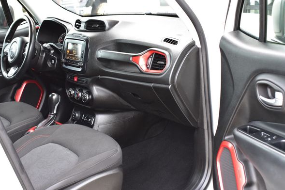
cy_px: 101
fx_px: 400
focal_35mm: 51
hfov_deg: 39.2
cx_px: 143
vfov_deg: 26.7
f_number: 6.3
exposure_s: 1/20
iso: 400
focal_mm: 31
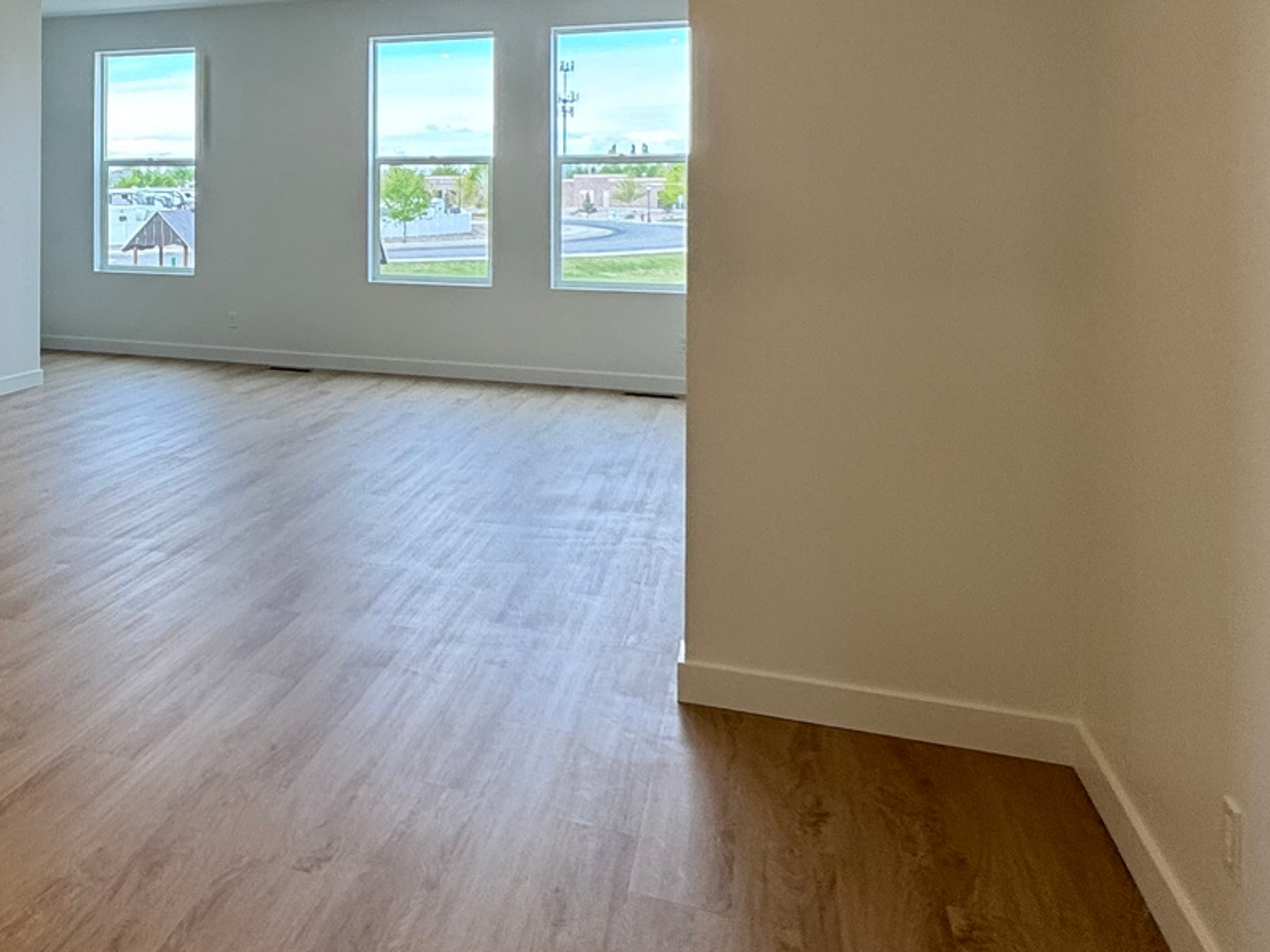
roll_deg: -0.1
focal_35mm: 36
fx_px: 1321
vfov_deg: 38.2
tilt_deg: +0.2
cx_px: 48
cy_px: 191
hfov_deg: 44.9
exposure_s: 1/120
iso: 50
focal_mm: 2.22
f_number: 2.2
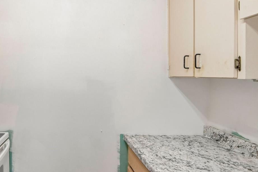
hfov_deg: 61.5
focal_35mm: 28
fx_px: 201
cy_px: 76
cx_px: 62
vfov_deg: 46.3
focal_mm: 16
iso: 400
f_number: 8
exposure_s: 1/50
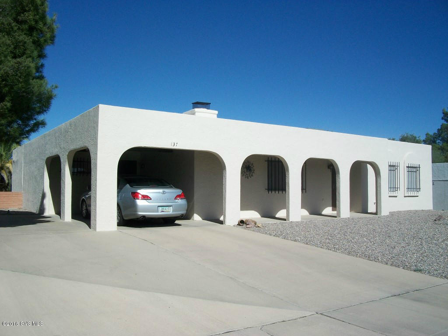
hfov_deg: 56.8
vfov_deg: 44.2
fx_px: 414
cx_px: 224
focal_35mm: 32
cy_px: 168
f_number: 5.5
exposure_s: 1/640
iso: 80
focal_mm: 5.7
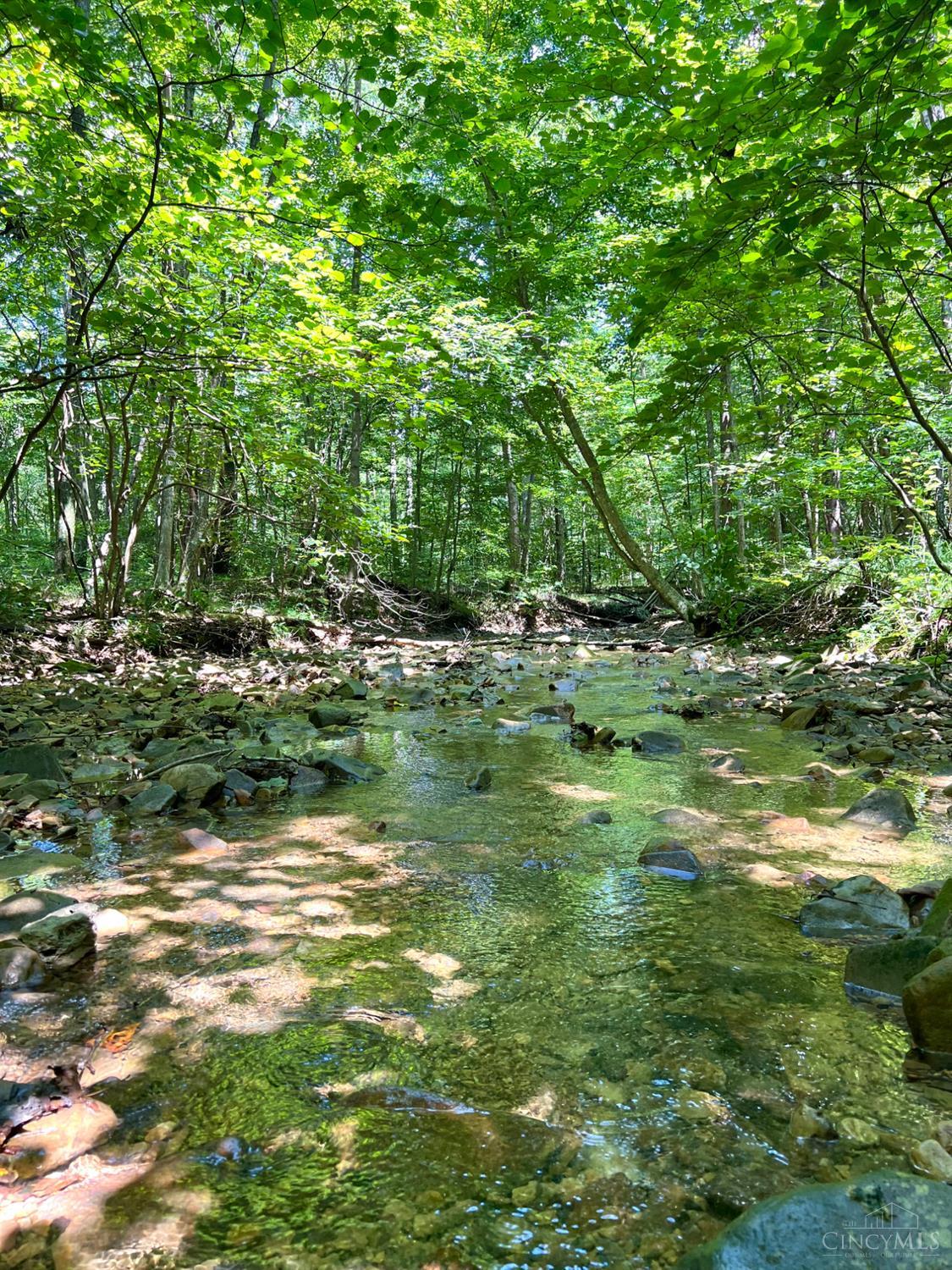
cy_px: 635
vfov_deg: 67.3
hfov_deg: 53.1
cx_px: 476
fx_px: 953
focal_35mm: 26
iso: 50
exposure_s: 1/121
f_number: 1.5
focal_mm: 5.7
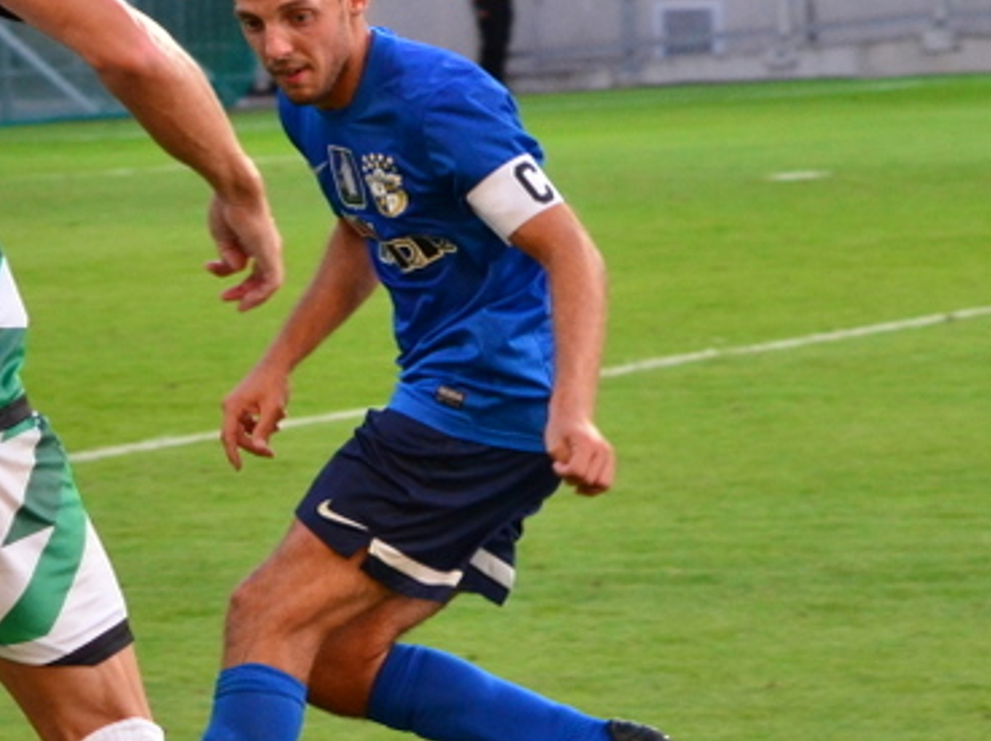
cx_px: 255
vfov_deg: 4.5
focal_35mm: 328
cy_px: 286
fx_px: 9381
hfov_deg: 6.0
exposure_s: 1/400
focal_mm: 70
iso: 1250
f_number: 5.6
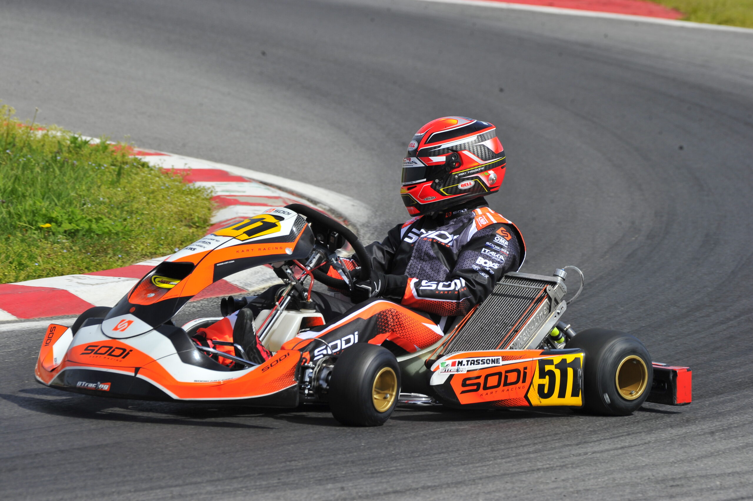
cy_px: 250
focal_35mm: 390
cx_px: 376
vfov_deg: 3.5
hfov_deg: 5.3
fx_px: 8151
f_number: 10
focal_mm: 390
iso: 560
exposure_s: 1/1250
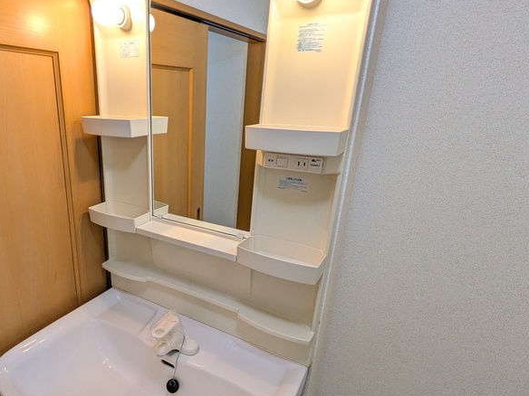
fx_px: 351
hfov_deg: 72.0
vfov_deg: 58.6
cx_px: 182
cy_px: 226
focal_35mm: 23
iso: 123
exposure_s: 1/40
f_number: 2.2
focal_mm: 1.83
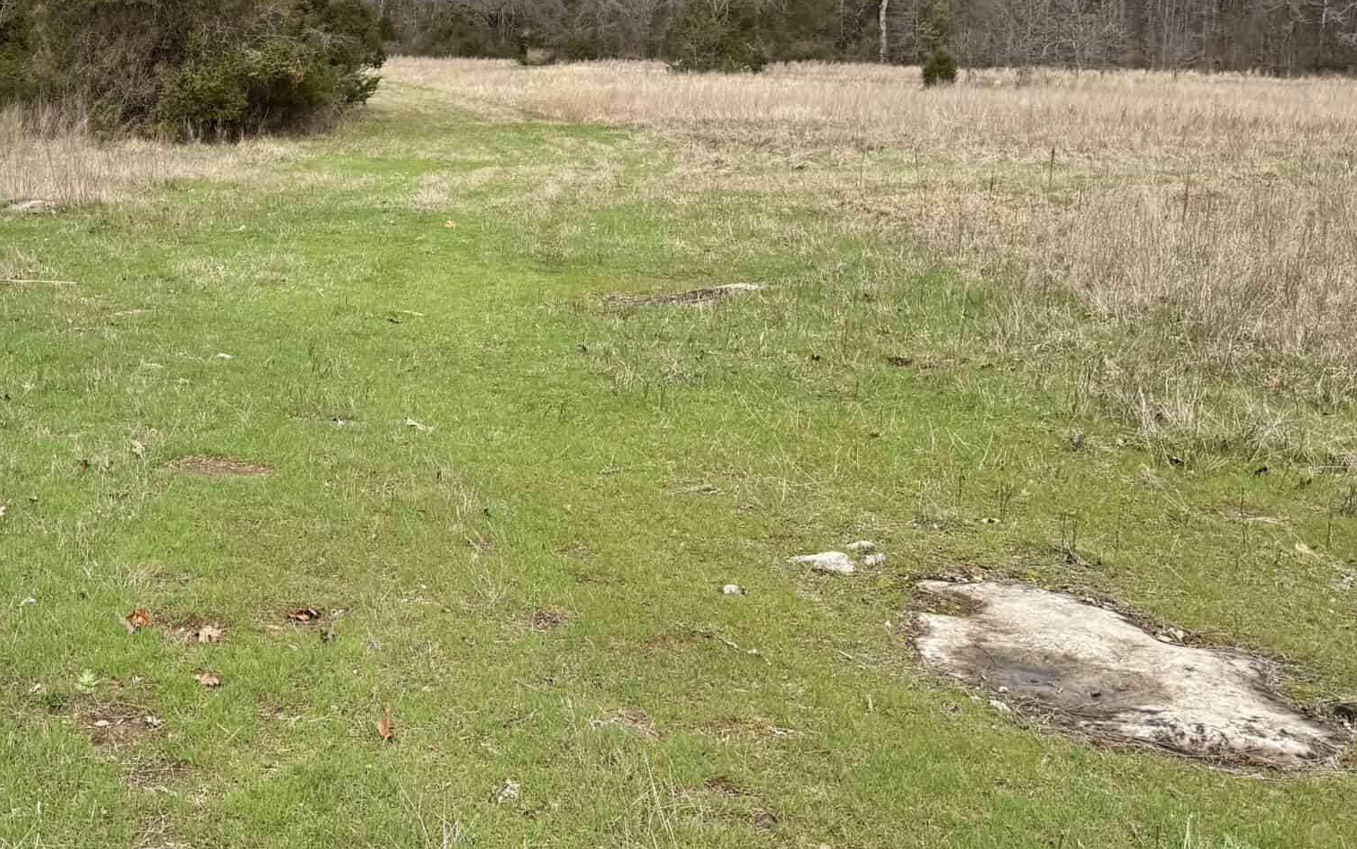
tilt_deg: -4.6
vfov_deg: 29.2
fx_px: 1590
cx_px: 310
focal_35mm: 43
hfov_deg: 44.4
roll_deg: -1.0
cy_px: 161
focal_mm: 6.76
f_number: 1.78
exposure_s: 1/3584
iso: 80
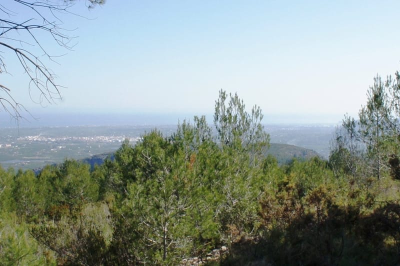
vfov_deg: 25.5
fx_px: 588
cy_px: 133
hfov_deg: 37.5
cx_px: 200
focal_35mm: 53
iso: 800
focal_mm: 16
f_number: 18
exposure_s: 1/250
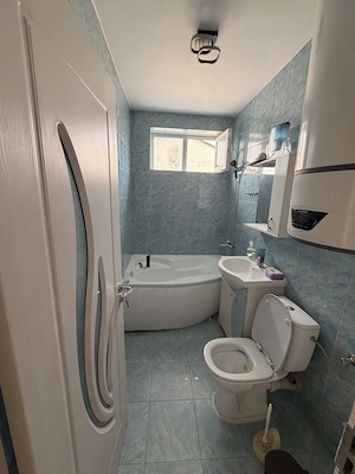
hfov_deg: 85.7
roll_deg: -1.4
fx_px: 191
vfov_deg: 102.1
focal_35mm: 14
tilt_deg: -11.9
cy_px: 237
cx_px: 178
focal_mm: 2.22
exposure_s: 1/121
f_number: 2.2
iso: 200
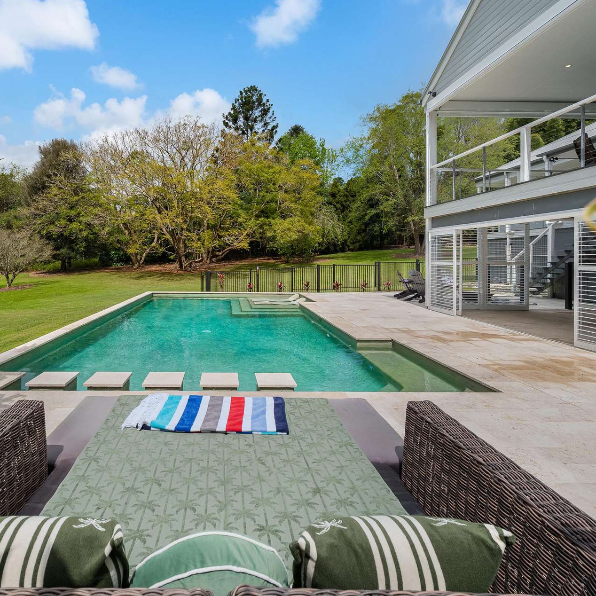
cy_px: 299
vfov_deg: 80.7
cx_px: 232
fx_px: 351
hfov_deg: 79.6
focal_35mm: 18
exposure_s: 1/500
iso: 100
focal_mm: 14
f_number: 8
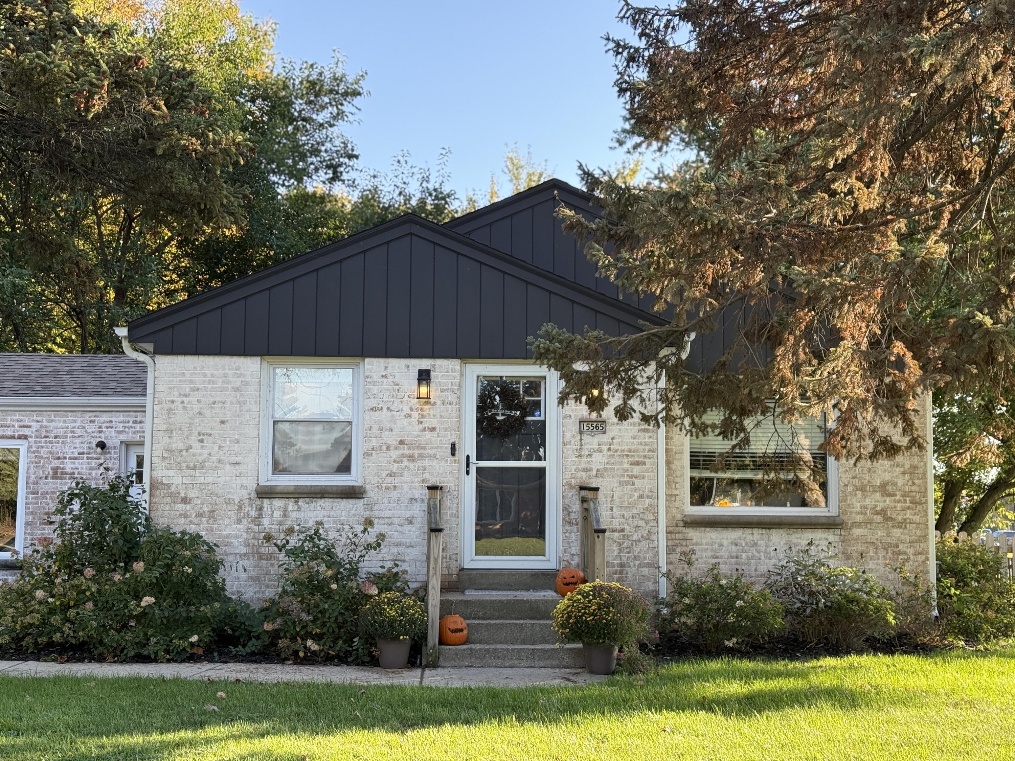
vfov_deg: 30.3
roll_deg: -0.9
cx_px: 508
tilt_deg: +5.6
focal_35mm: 48
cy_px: 380
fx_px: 1407
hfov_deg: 39.7
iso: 80
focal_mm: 6.76
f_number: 1.78
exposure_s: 1/422
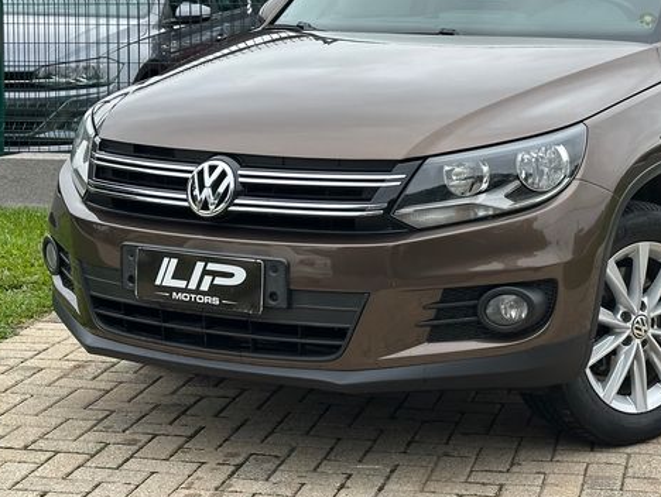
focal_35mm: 83
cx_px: 439
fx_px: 1587
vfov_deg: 17.6
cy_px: 86
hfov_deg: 23.4
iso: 64
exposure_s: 1/1019
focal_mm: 6.86
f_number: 1.78
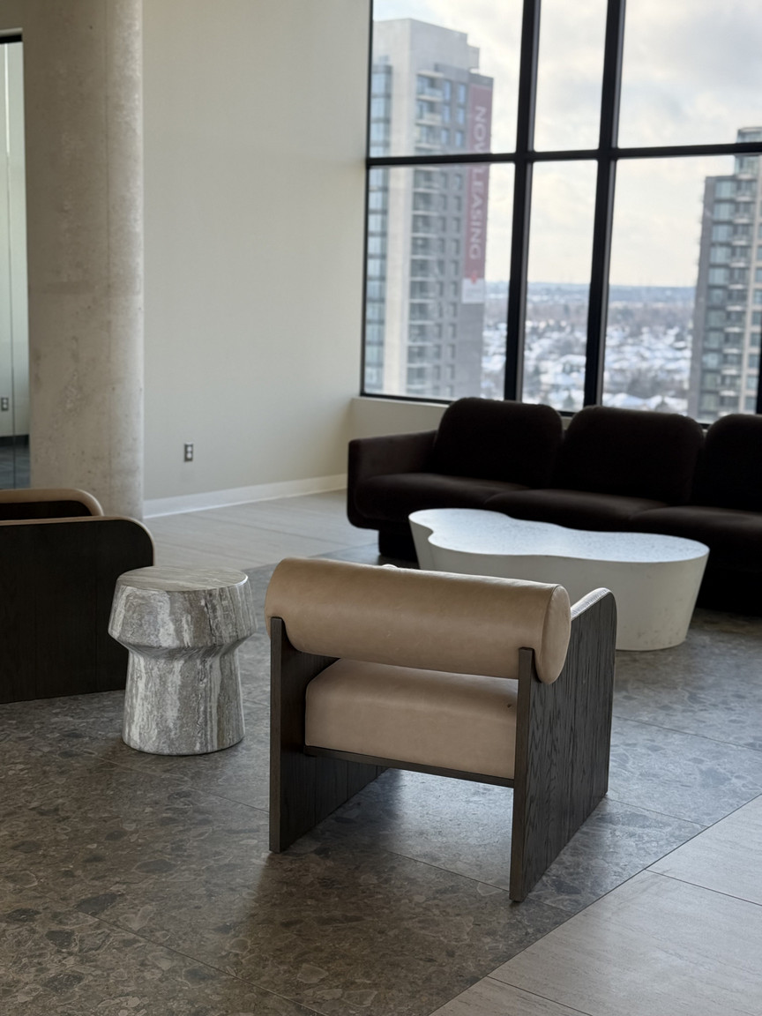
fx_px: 1409
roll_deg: -1.7
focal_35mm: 48
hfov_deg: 30.3
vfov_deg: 39.7
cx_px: 381
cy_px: 508
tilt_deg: -8.9
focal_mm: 6.76
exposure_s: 1/469
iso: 100
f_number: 1.78
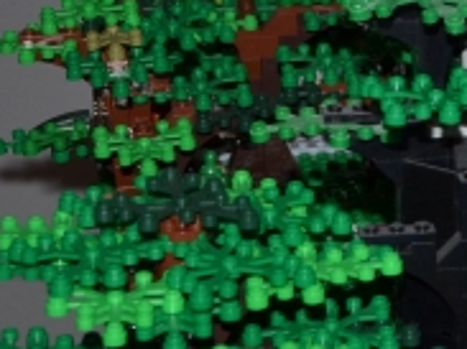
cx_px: 709
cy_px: 22
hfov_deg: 10.1
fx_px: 2548
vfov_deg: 7.8
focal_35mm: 189
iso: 100
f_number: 8
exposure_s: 1/60
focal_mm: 30
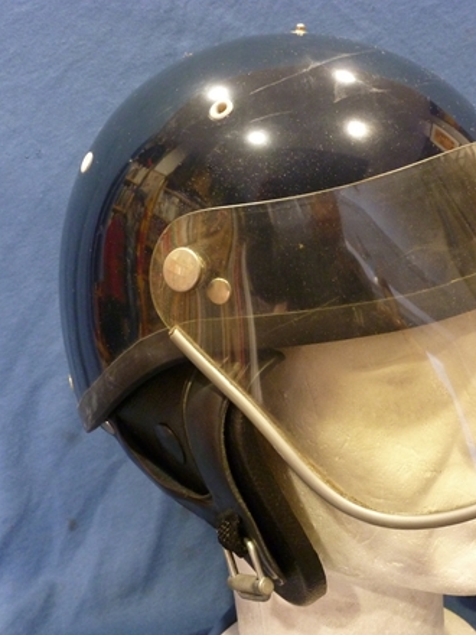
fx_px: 825
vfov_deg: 42.1
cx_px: 299
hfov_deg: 32.0
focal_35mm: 45
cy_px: 323
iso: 400
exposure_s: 1/4
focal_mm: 5.9
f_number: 3.6
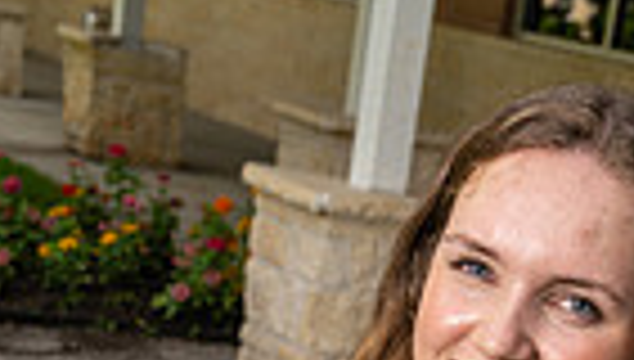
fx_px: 2022
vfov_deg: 8.9
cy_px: 954
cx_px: 450
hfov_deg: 17.8
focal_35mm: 120
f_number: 5.6
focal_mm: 36
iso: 200
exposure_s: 1/250
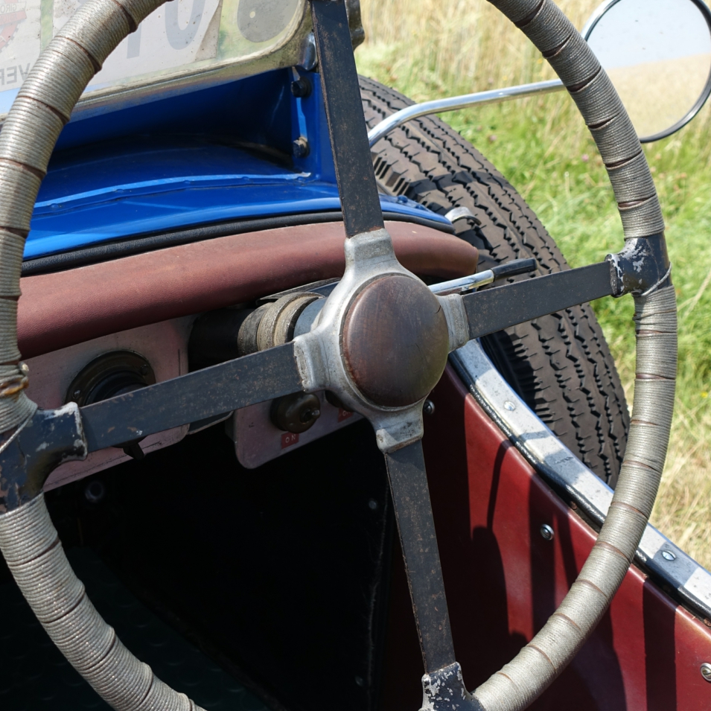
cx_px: 203
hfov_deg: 34.1
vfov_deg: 34.6
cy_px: 310
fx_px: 1139
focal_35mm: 49
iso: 125
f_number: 4
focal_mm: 12.35
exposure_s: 1/500
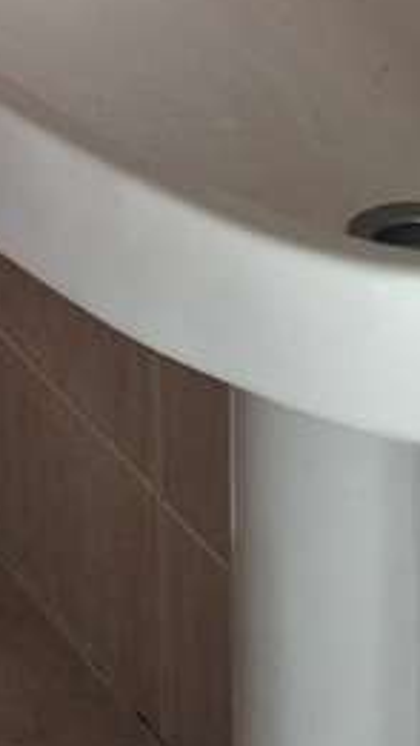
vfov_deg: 13.1
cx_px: -336
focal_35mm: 144
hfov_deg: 8.1
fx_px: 2848
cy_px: -712
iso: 320
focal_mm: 5.54
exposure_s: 1/33
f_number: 1.8
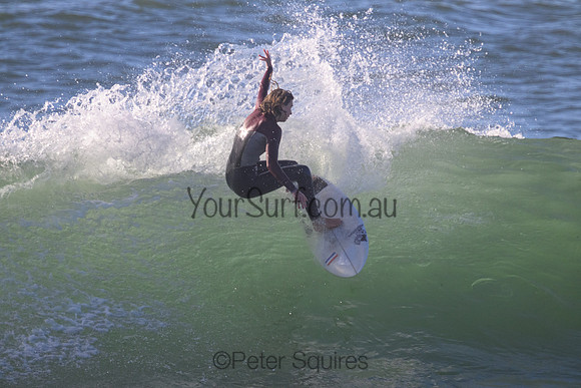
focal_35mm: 800
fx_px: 12914
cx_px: 290
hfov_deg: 2.6
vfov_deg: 1.7
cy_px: 194
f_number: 11
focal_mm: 800
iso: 2000
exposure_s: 1/2000
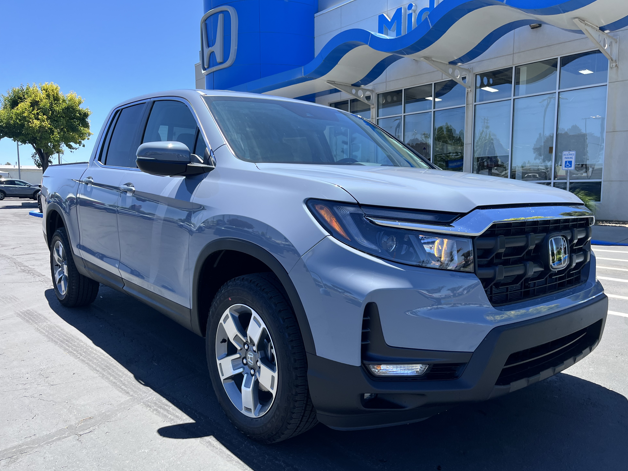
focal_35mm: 27
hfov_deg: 65.3
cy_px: 237
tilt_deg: -4.2
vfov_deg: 51.4
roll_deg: +0.8
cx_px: 324
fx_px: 490
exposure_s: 1/1355
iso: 50
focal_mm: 5.1
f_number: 1.6
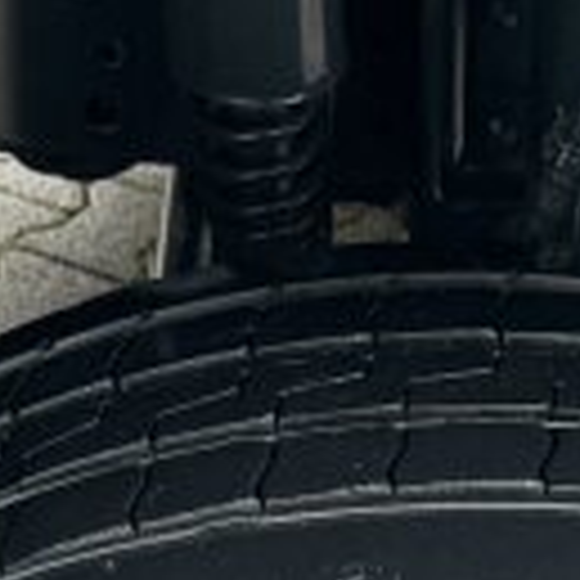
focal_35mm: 105
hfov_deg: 16.5
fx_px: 1990
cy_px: 1070
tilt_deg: -50.3
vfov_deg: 14.4
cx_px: 409
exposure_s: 1/121
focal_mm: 6.86
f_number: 1.78
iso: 64
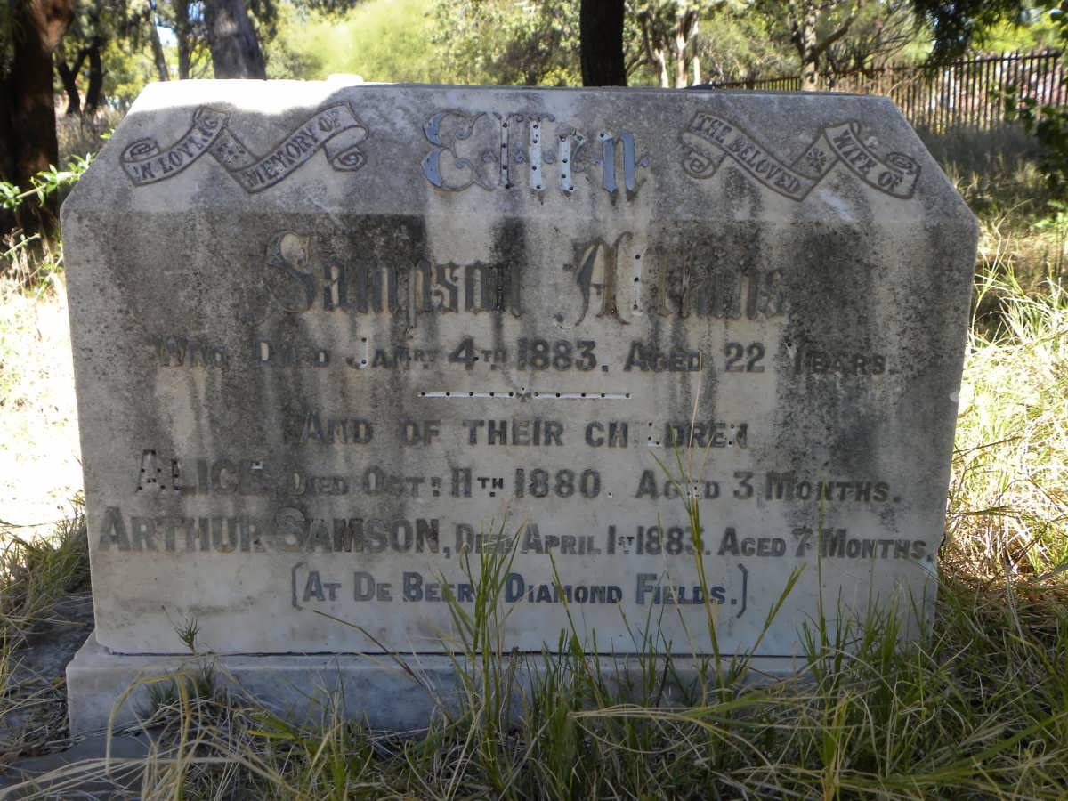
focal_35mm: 41
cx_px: 534
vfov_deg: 35.1
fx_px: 1265
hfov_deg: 45.8
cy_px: 400
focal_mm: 7.3
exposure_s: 1/107
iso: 64
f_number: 4
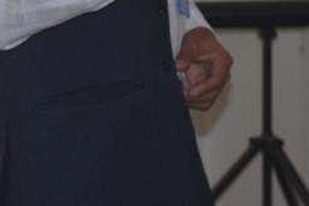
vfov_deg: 4.5
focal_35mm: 303
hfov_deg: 6.8
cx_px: 150
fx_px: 2601
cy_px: -199
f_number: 5.6
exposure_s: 1/60
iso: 450
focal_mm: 48
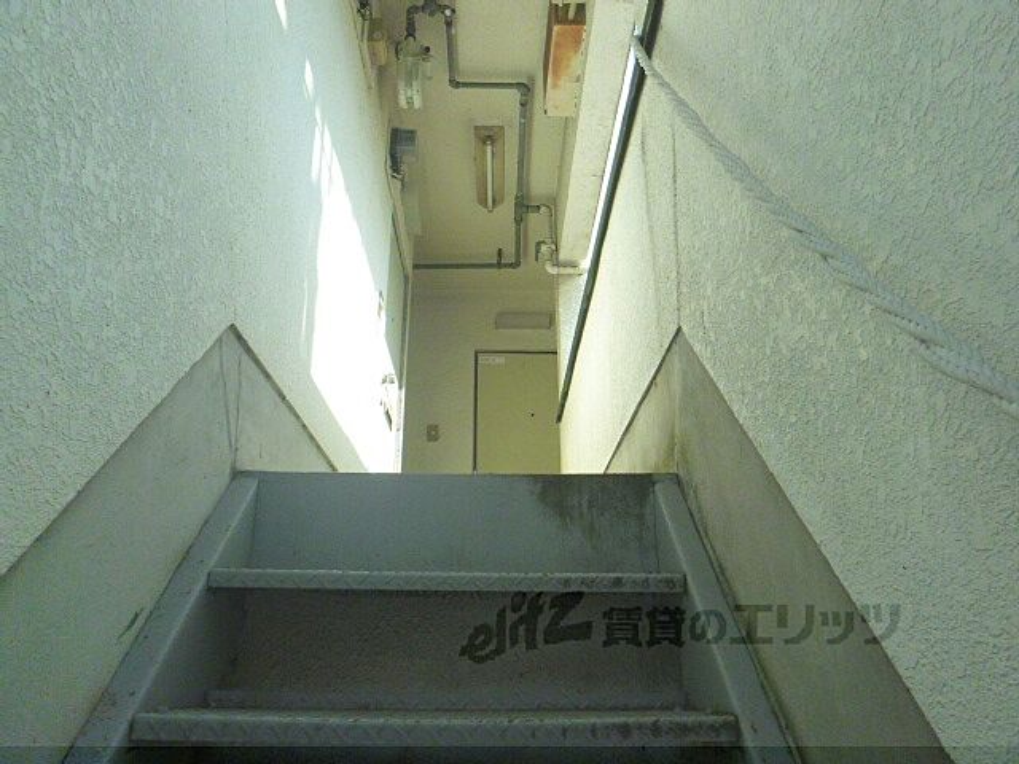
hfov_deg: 69.4
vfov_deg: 54.9
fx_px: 736
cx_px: 510
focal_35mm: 25
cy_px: 382
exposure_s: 1/800
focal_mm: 4.5
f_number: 3.9
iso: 400
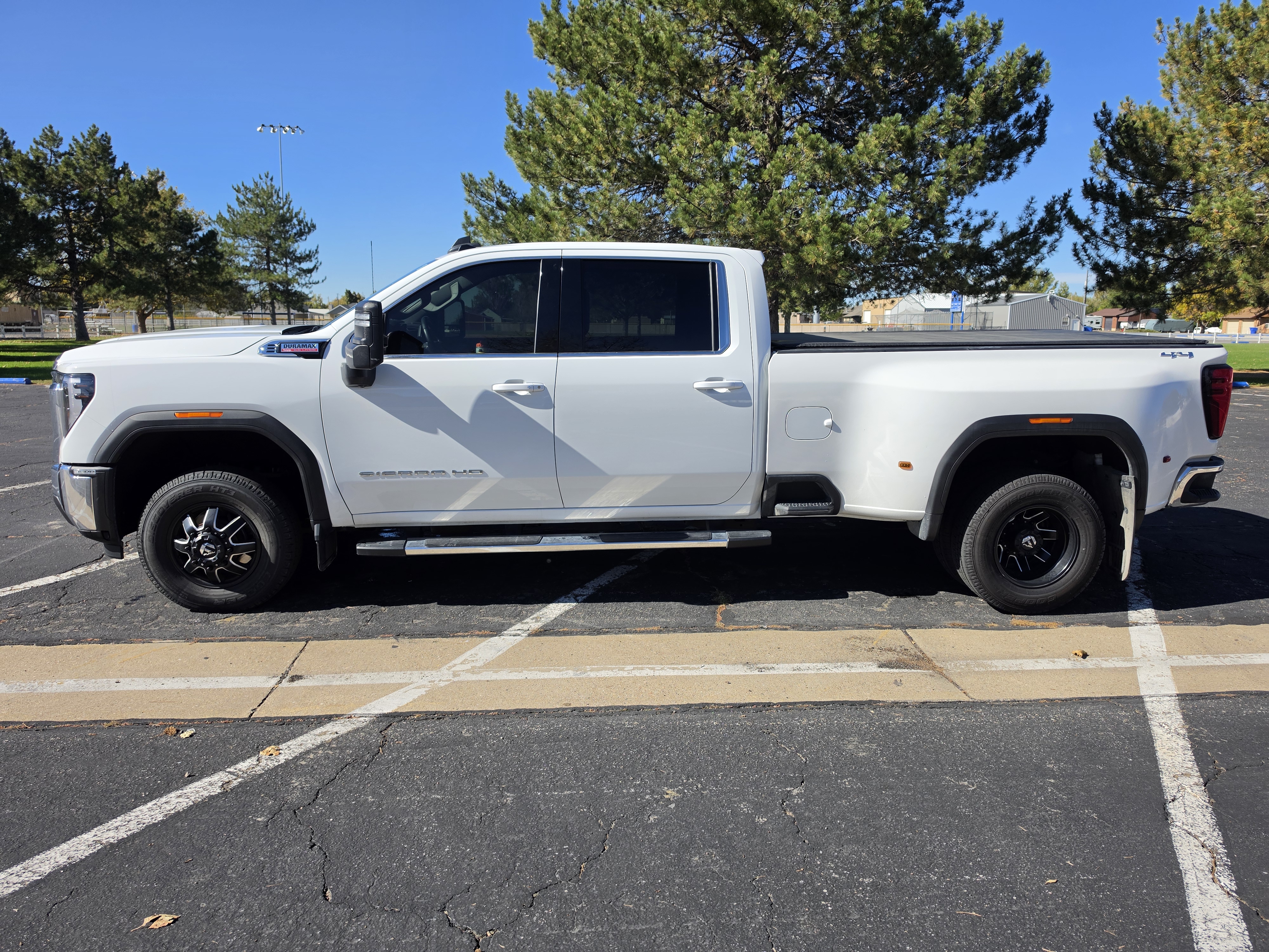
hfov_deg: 73.9
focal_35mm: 23
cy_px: 476
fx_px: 843
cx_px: 634
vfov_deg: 58.9
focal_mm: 6.5
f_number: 1.4
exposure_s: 1/7622
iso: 64
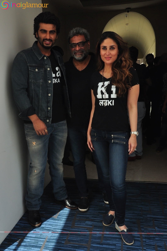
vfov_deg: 57.3
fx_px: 230
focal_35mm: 33
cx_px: 84
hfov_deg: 39.9
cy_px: 126
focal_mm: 22
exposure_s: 1/125
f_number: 13
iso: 500
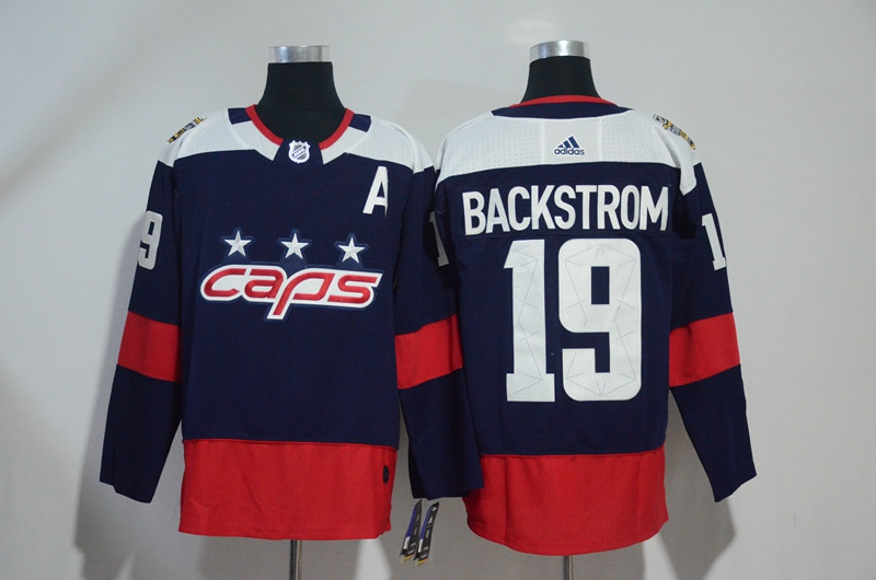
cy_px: 290
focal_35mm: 63
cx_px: 438
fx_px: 1530
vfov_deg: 21.5
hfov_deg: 32.0
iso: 4000
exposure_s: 1/50
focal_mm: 42
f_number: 4.5
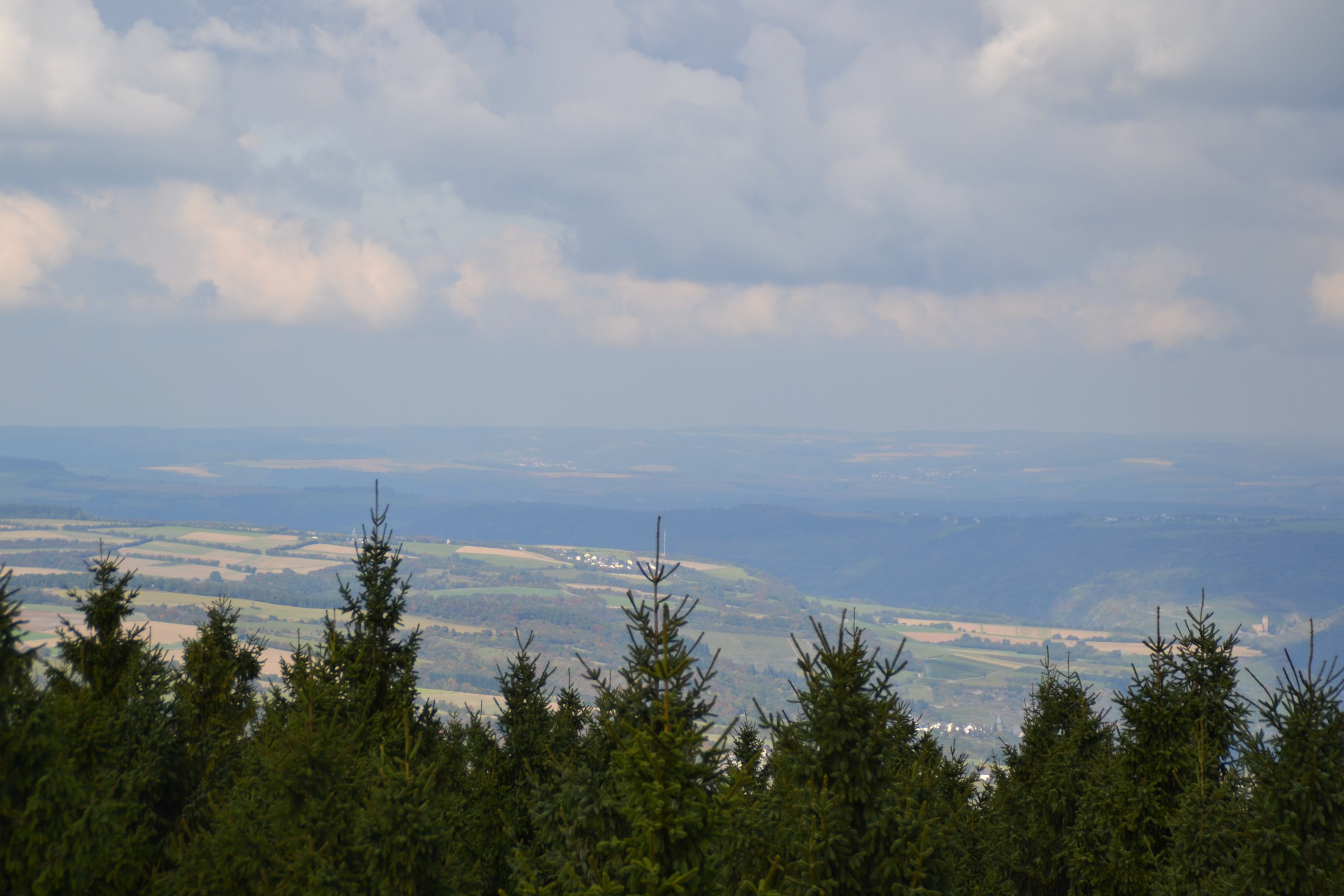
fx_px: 4816
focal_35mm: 129
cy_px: 448
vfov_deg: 10.6
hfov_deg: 15.9
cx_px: 672
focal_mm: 86
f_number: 5.6
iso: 110
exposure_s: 1/500
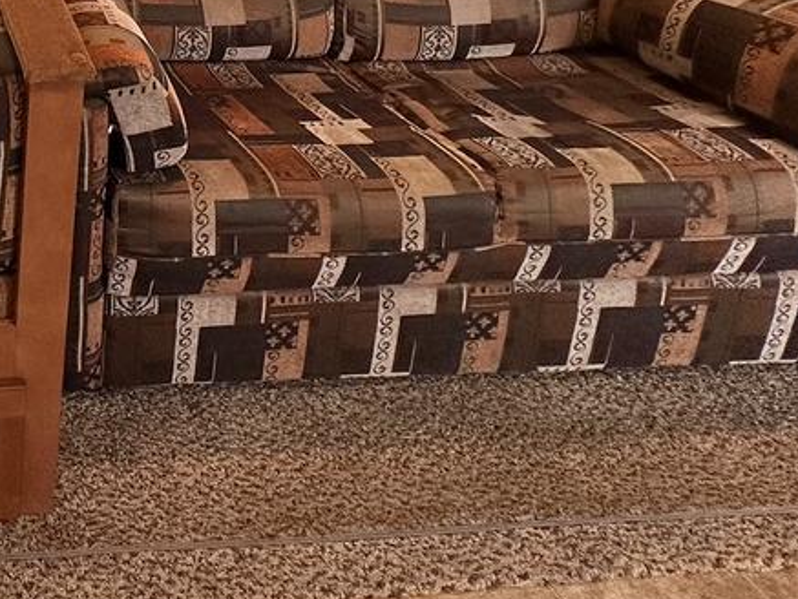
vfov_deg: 29.0
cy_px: -166
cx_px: -146
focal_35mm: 41
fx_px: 945
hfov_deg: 36.2
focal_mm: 2.22
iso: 200
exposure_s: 1/99
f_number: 2.2
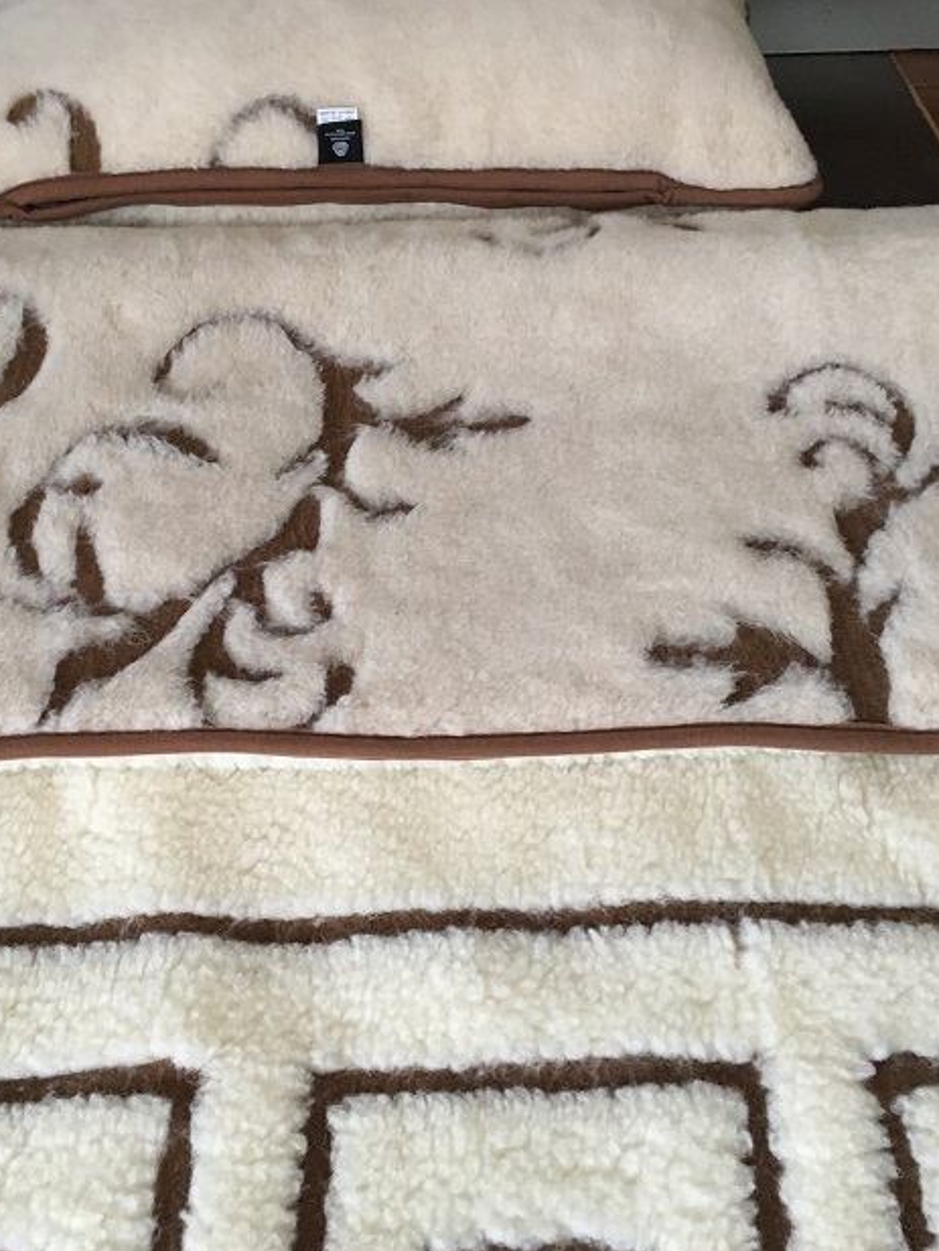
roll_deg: +3.1
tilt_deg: -40.9
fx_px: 1699
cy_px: 596
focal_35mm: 47
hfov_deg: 30.8
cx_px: 402
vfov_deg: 40.4
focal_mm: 4.15
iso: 125
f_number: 2.2
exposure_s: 1/33
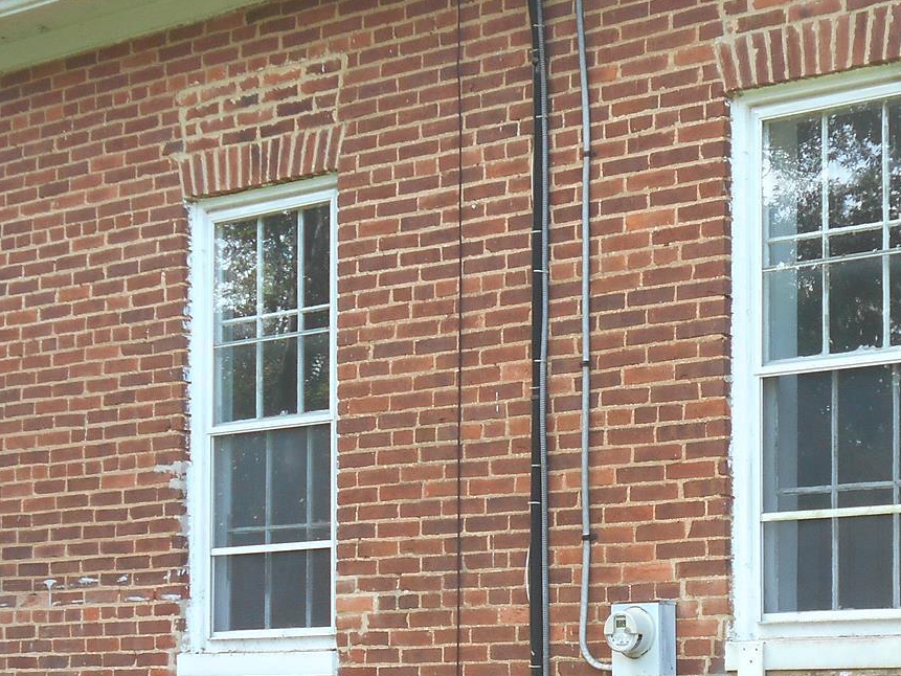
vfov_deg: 16.5
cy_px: 640
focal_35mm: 88
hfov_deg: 22.1
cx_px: 646
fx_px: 2291
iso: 80
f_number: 3.9
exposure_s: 1/125
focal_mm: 6.7
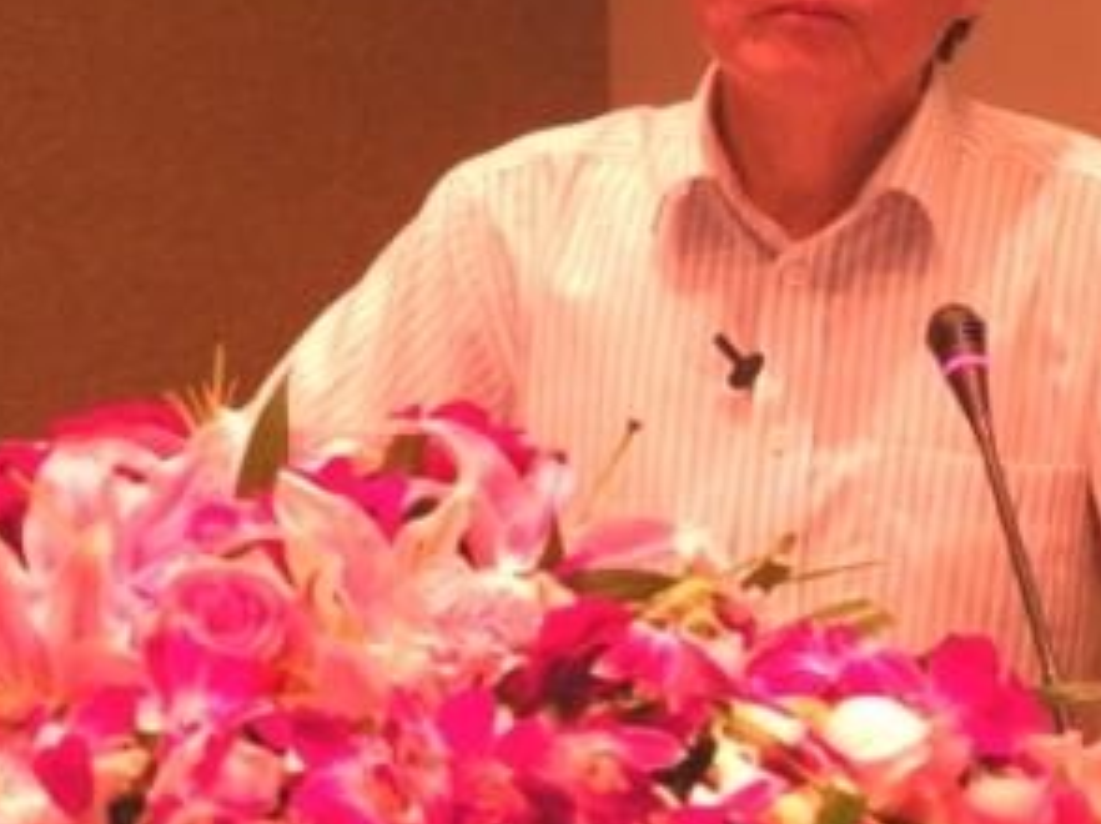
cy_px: 225
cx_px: 813
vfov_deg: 9.6
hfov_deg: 12.8
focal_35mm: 154
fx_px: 4894
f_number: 4
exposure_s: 1/23.5
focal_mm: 17.9
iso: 400
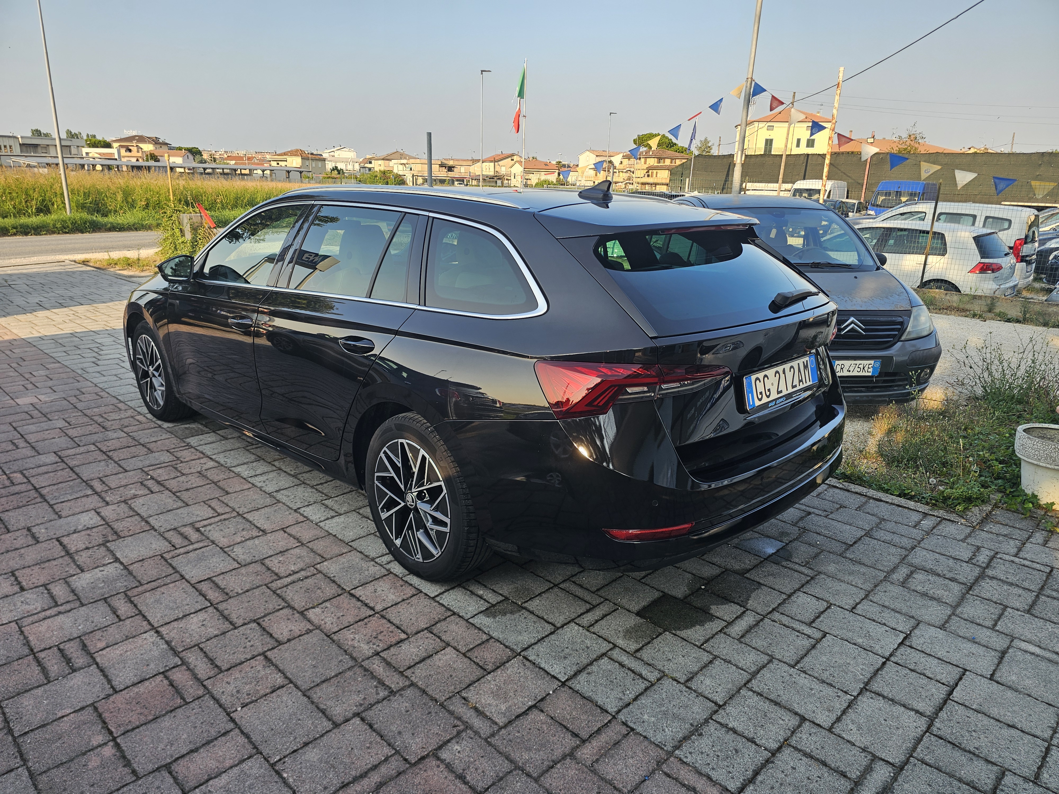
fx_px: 704
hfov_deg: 73.9
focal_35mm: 23
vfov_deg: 58.9
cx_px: 530
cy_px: 397
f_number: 1.7
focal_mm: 6.3
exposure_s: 1/180
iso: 12
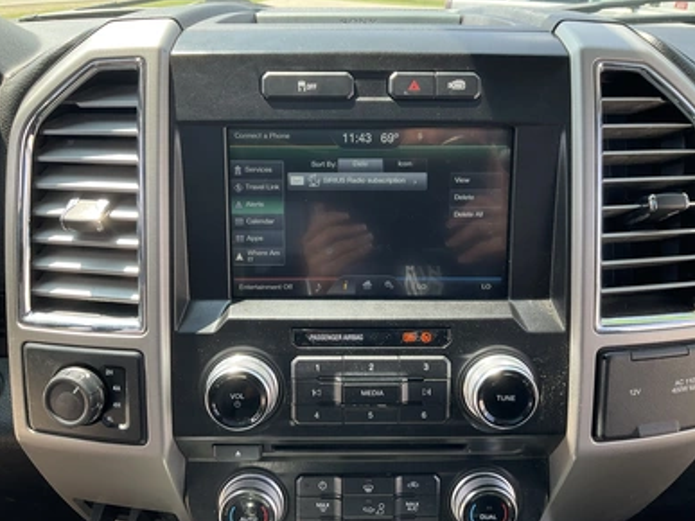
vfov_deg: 46.8
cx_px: 350
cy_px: 255
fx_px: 602
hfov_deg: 60.0
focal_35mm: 30
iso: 32
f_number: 1.8
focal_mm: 3
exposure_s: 1/157
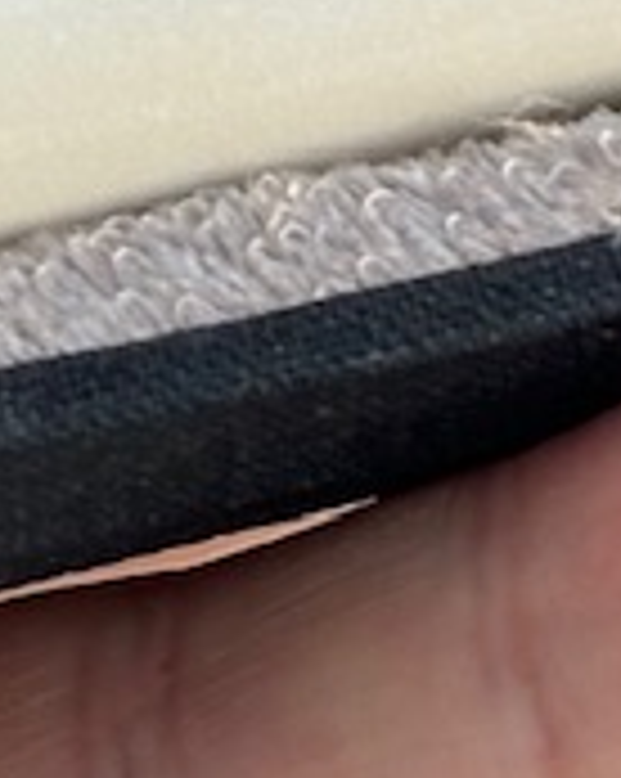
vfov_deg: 5.3
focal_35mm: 347
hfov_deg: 4.5
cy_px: -1327
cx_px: 117
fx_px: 7986
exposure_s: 1/430
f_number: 1.78
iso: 64
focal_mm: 6.86
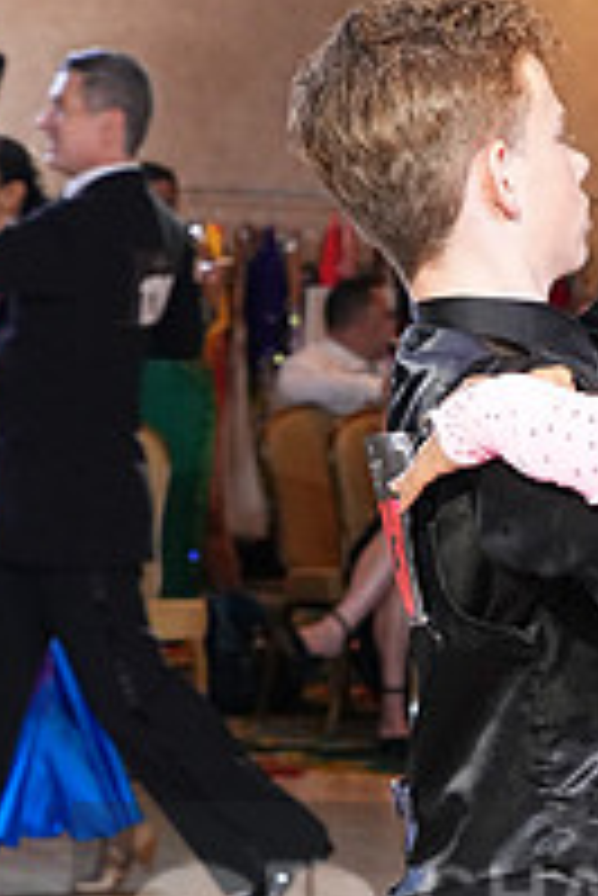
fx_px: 4701
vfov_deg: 10.8
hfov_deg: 7.2
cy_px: 955
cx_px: 695
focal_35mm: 189
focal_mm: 65
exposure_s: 1/200
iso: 5000
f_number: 6.3
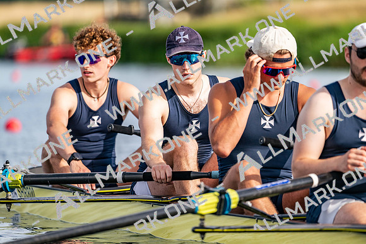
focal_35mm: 400
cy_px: 122
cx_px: 183
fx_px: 4067
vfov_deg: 3.4
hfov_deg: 5.2
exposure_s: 1/2500
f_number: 4.5
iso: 400
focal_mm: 400
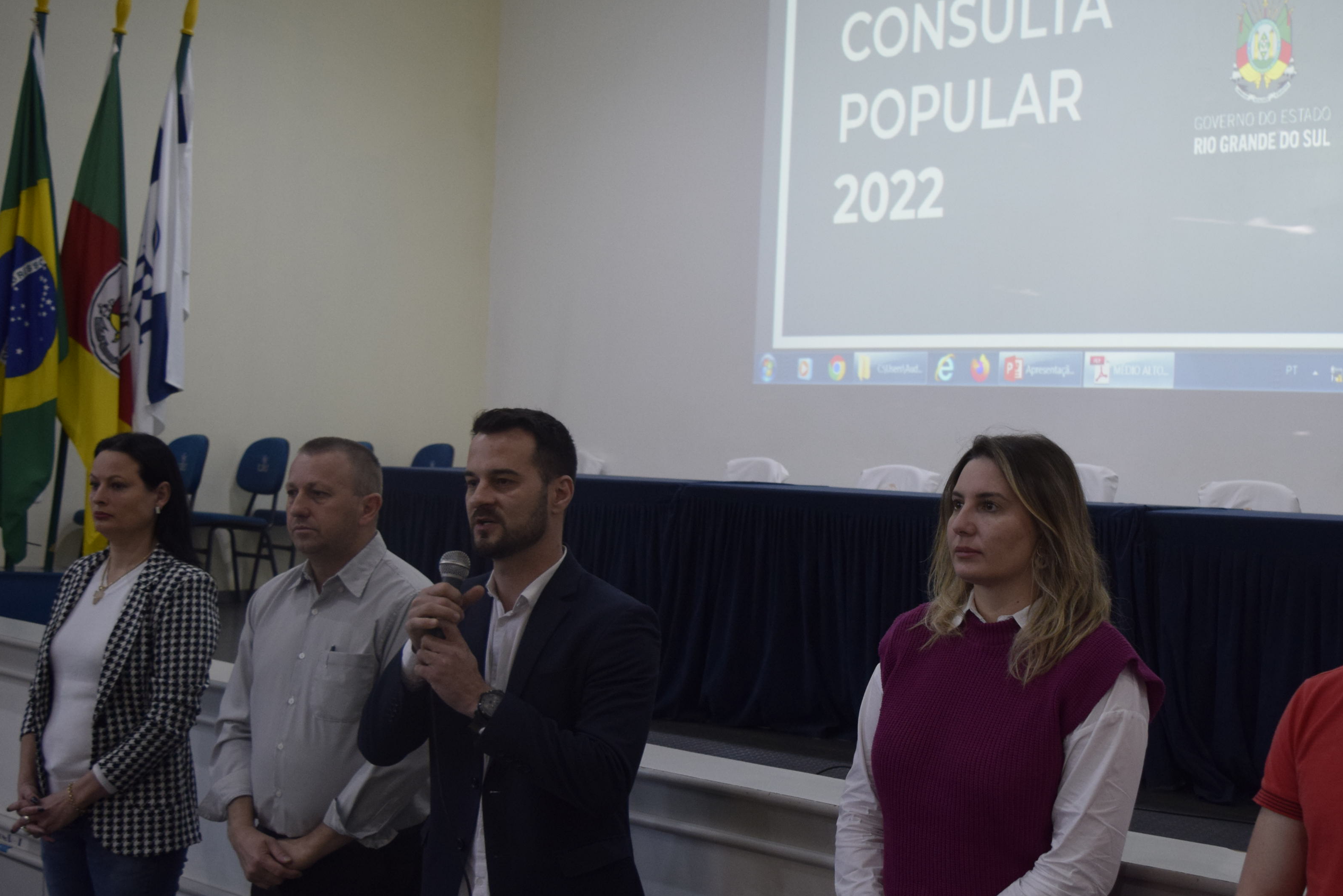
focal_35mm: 45
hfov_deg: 43.5
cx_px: 835
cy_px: 557
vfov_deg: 30.0
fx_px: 1668
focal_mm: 21
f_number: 3.8
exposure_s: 1/60
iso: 900
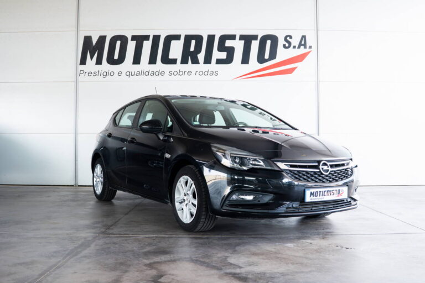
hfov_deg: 51.9
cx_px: 212
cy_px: 142
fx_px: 437
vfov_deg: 35.9
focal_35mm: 37
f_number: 3.2
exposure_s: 1/800
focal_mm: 25.1
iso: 1000
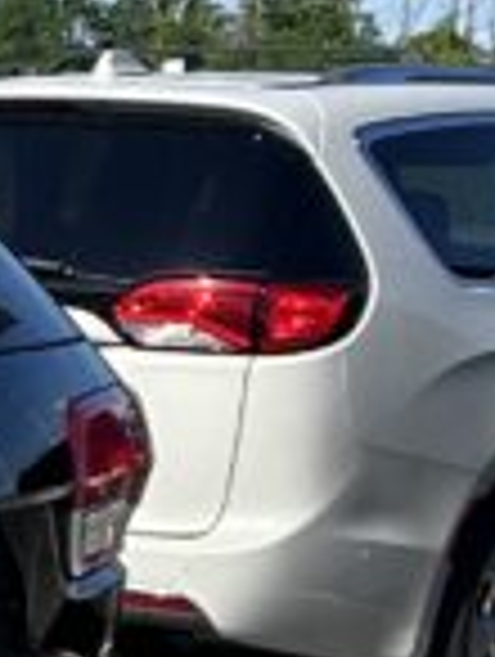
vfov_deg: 10.8
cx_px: -1107
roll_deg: +0.8
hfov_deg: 7.1
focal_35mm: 182
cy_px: 500
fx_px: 3460
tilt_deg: -8.1
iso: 50
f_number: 1.5
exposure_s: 1/2841
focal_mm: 5.7
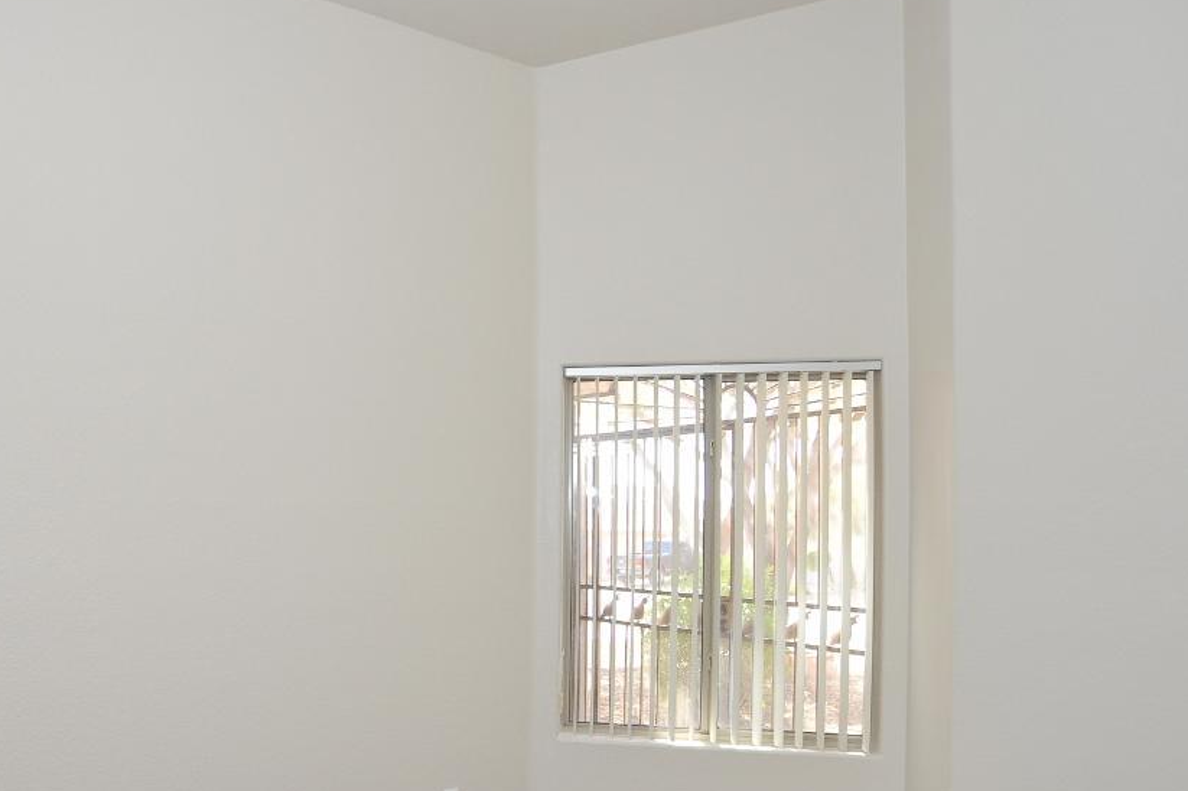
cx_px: 329
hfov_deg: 62.5
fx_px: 924
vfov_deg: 45.9
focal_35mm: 28
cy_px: 501
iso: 1000
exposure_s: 1/30
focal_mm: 18
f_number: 7.1
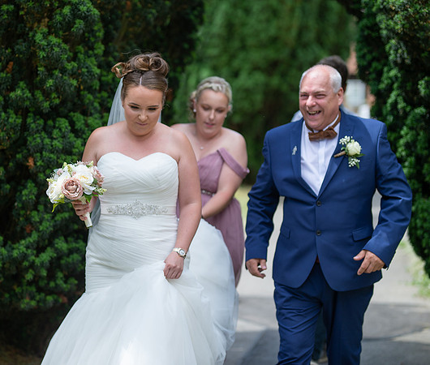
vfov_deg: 16.1
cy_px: 182
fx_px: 1294
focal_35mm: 99
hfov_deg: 18.8
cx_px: 156
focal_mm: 85
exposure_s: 1/1600
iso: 100
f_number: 2
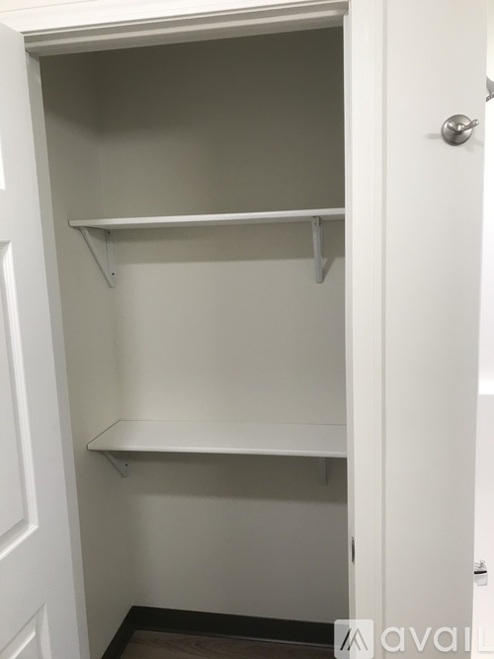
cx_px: 247
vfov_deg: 63.5
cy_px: 330
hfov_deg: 49.7
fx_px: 533
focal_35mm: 28
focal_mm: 3.99
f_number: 1.8
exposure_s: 1/30
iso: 32
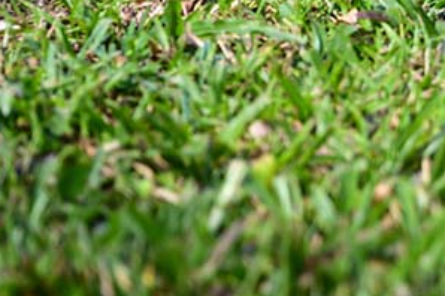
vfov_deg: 2.1
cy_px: -12
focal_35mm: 645
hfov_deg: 3.2
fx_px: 7964
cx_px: 709
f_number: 2.8
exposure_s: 1/3200
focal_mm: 200
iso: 160
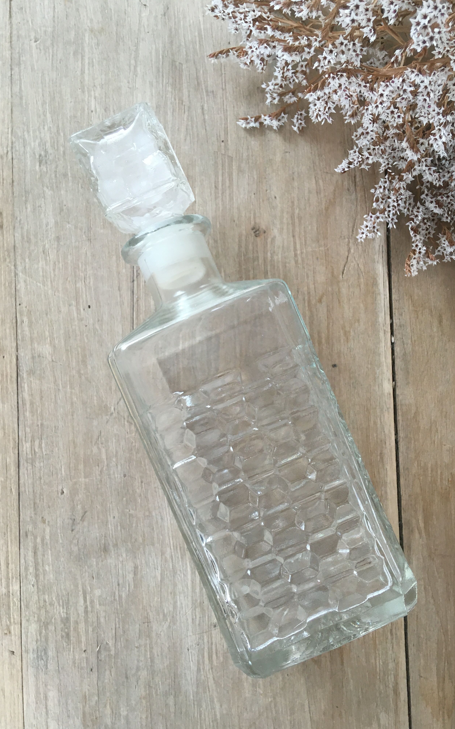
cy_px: 367
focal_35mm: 31
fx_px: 615
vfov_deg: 61.2
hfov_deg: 40.5
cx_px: 268
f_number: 2.2
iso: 50
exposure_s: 1/33
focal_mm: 4.15
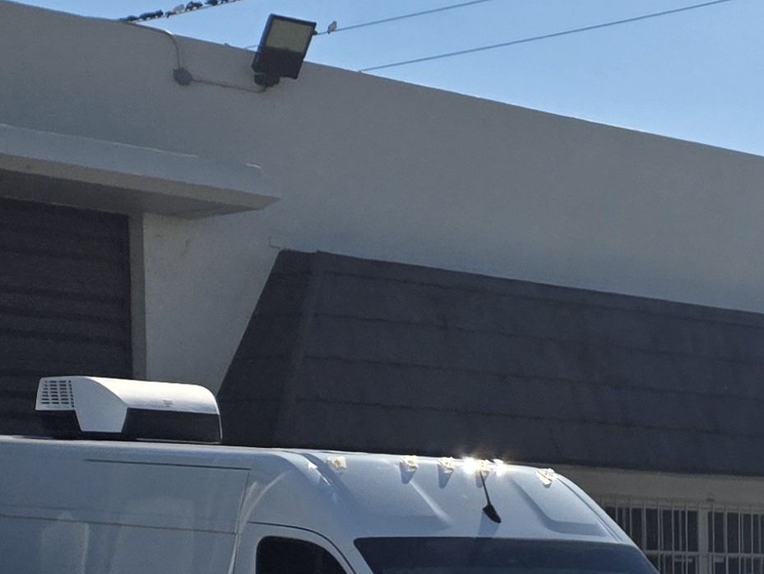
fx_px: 2185
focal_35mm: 99
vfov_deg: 14.3
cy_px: 772
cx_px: 1638
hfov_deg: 15.1
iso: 25
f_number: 1.8
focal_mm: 5.4
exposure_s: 1/2921
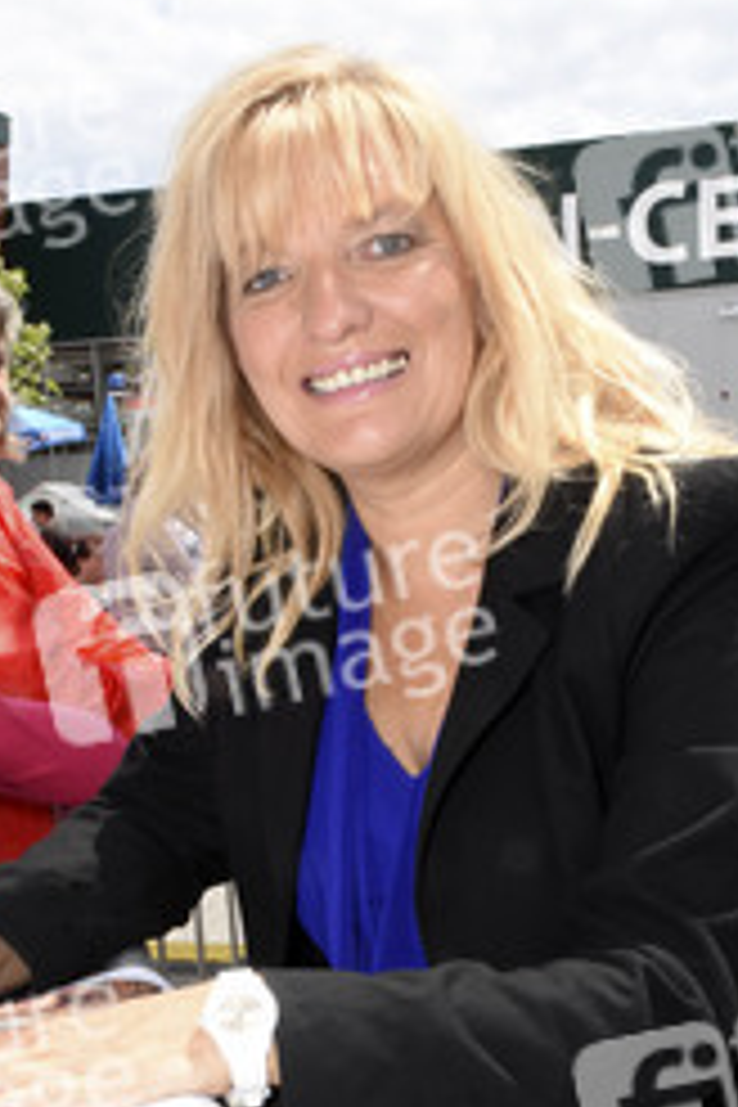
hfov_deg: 20.7
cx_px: 396
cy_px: 864
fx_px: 2024
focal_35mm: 66
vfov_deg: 30.0
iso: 1000
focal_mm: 27
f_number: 25
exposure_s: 1/160
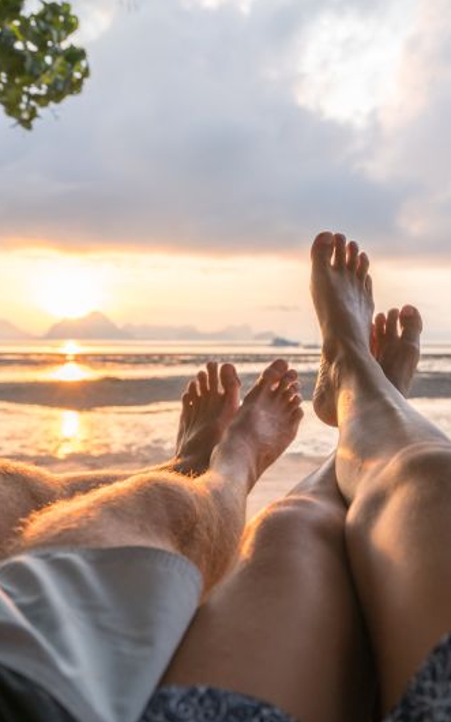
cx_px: 255
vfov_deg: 49.3
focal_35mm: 40
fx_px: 787
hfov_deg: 31.9
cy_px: 360
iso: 125
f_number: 4.5
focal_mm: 26
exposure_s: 1/125
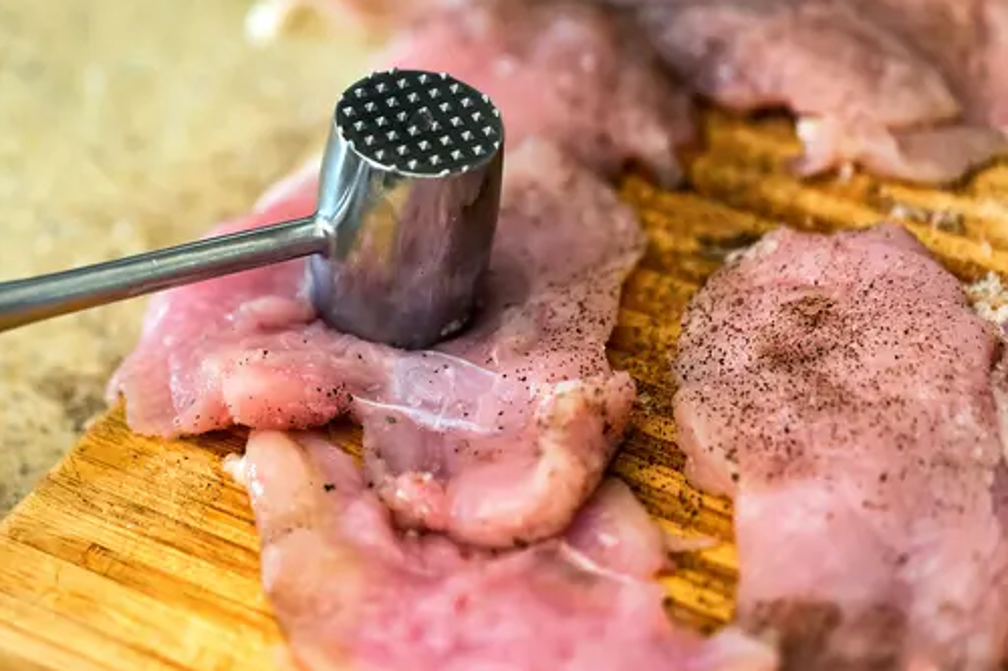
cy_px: 294
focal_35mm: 108
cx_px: 425
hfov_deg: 18.9
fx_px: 3023
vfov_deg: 12.7
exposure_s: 1/100
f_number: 3.3
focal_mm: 90
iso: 1600
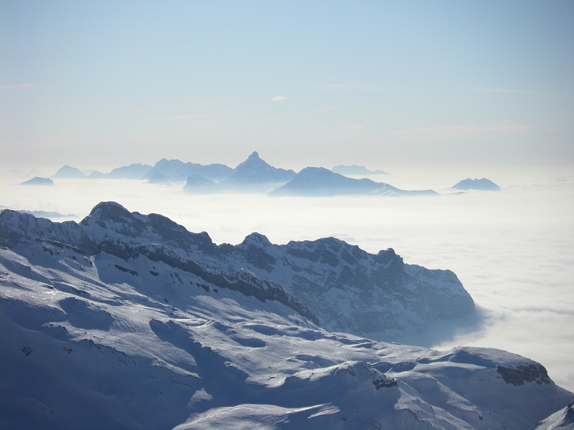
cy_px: 215
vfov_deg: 14.9
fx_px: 1642
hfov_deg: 19.8
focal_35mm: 99
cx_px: 287
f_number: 8.1
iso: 64
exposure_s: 1/640
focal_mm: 16.3
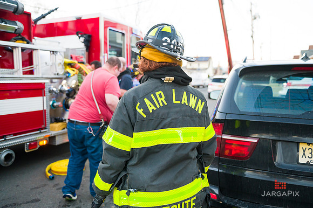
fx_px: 278
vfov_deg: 41.1
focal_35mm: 32
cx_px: 156
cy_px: 104
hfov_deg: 58.7
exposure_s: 1/250
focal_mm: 32
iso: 2000
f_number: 3.2
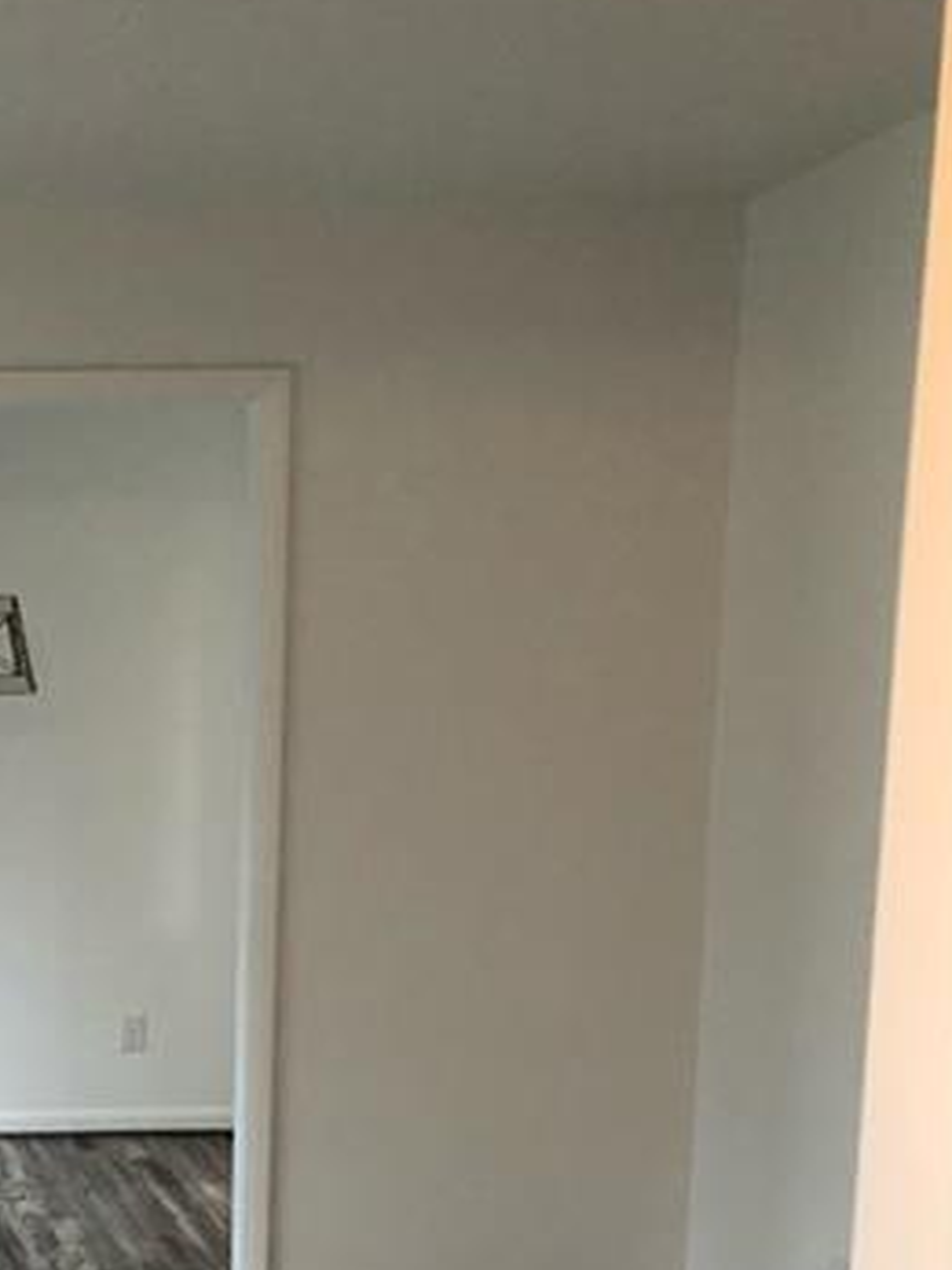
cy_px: 1175
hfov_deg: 22.3
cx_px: -92
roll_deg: +0.1
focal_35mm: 62
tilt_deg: -12.0
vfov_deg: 29.7
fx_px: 2275
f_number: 1.8
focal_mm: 4
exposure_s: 1/15
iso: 50
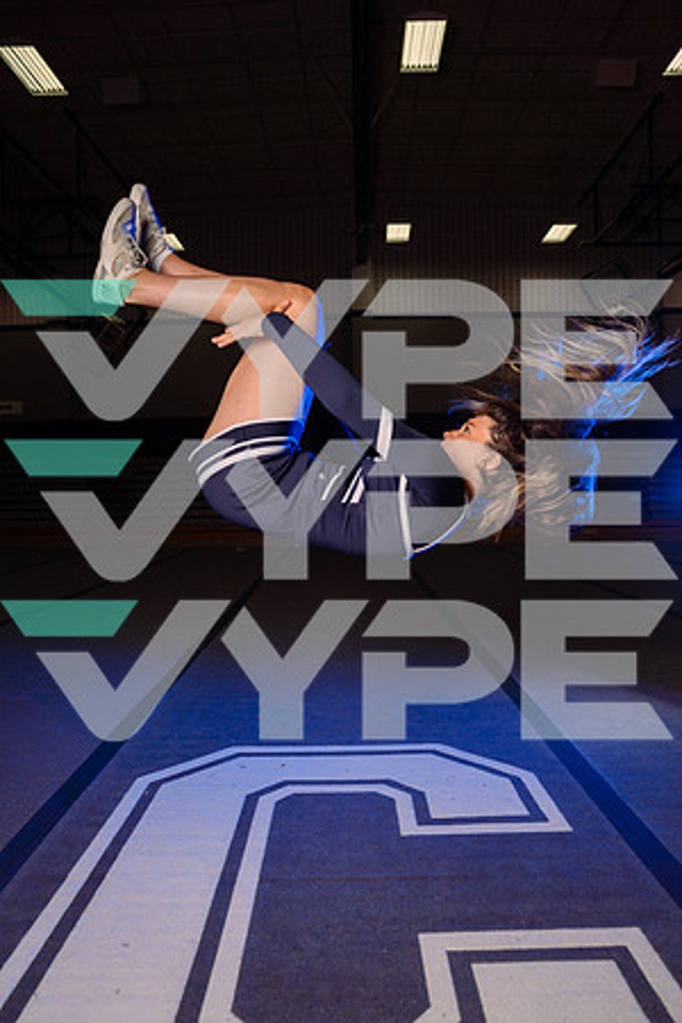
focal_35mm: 24
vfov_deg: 73.7
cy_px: 512
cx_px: 341
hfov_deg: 53.1
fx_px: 682
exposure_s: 1/250
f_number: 5.6
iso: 100
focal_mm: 24
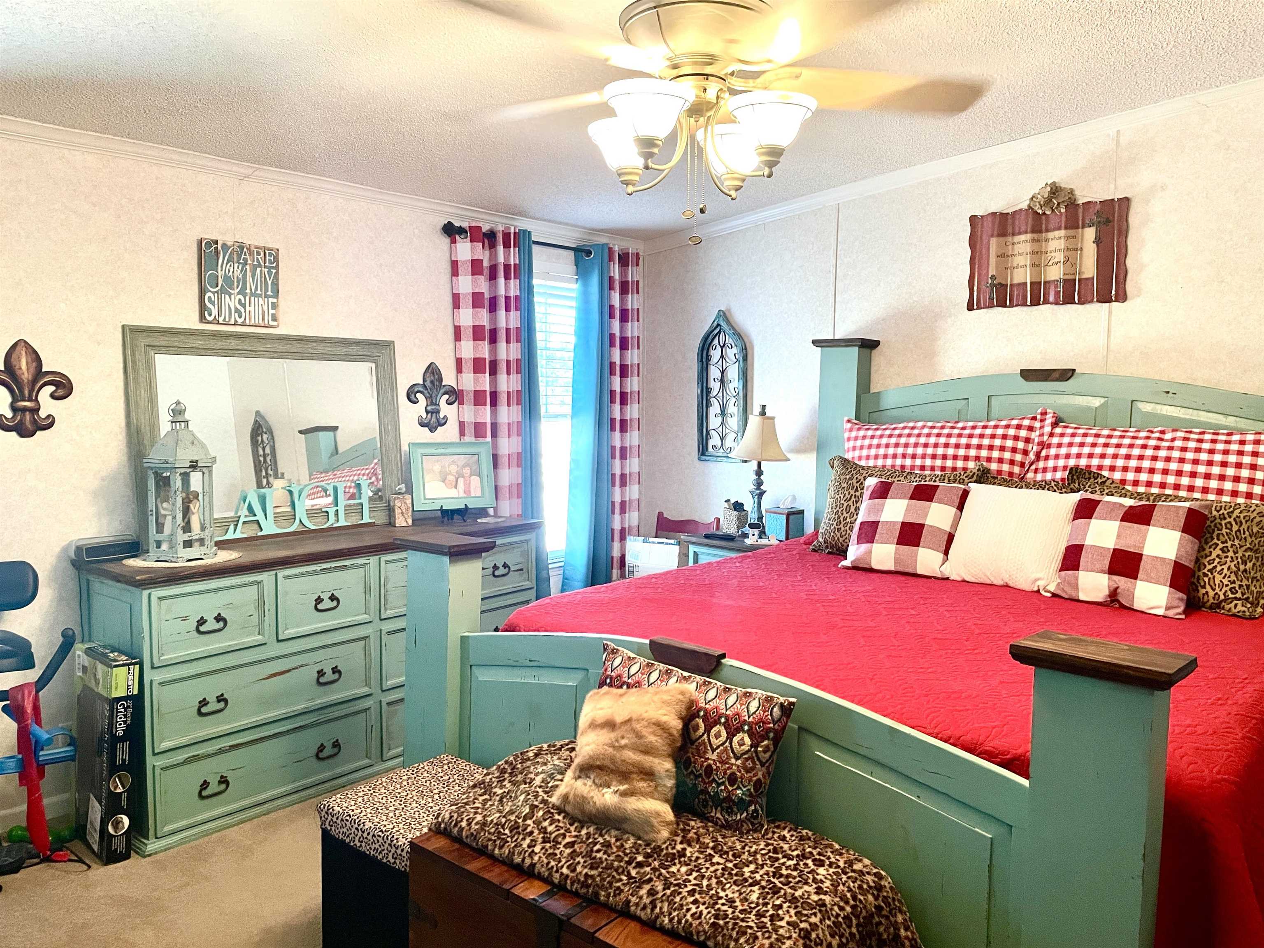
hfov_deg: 67.3
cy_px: 474
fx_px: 949
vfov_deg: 53.1
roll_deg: -0.2
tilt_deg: -4.0
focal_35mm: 26
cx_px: 632
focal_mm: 4.2
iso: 320
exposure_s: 1/60
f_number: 1.6
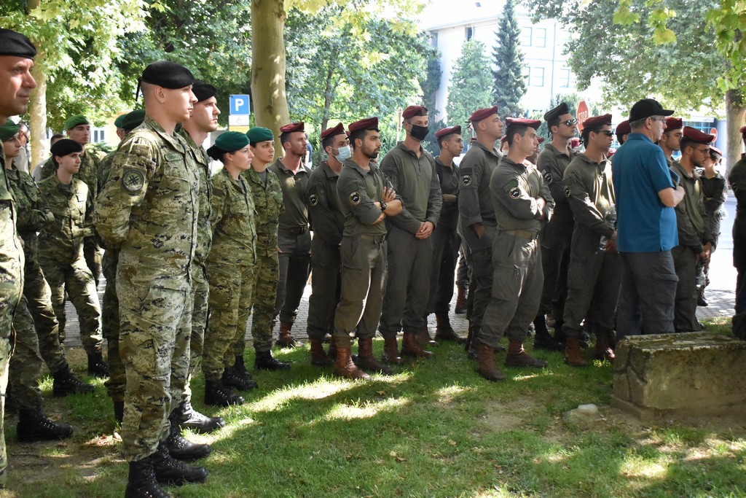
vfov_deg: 30.9
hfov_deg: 45.0
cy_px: 249
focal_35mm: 44
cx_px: 373
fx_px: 901
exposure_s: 1/1000
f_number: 5
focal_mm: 29
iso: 3200
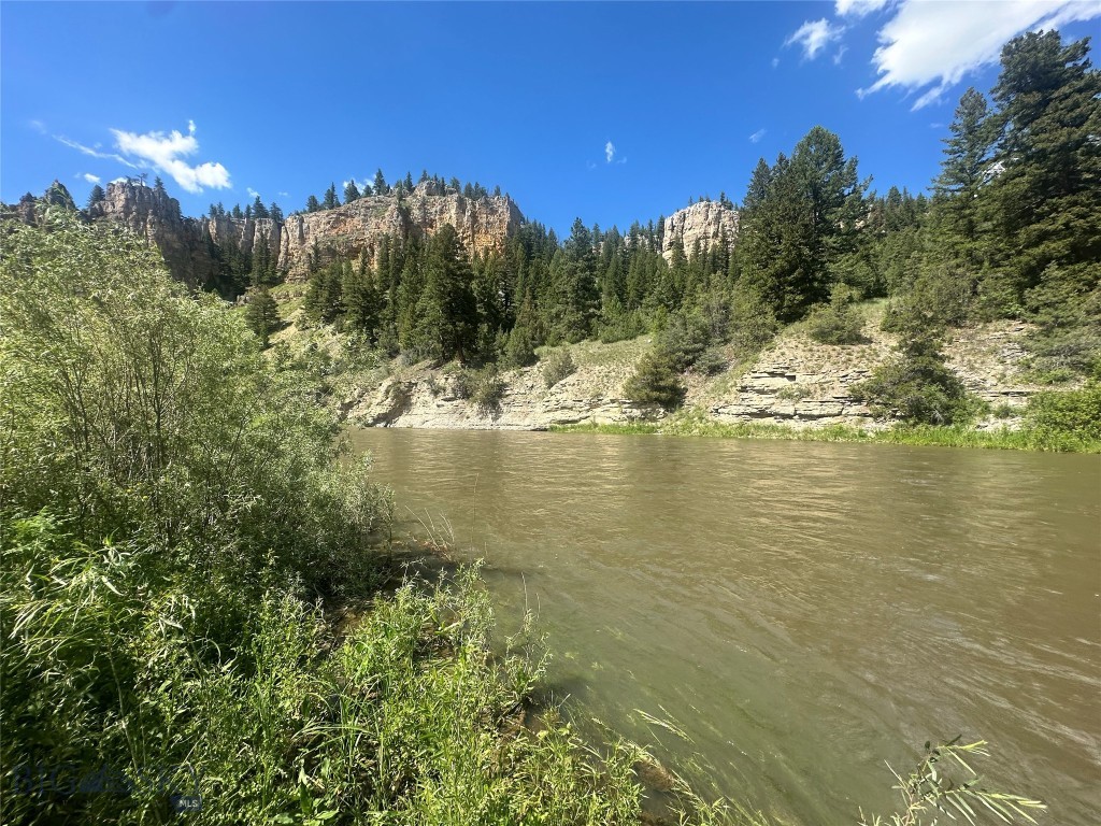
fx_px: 445
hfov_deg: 102.1
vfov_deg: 85.7
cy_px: 413
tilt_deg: +1.0
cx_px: 550
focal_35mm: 14
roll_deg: -0.1
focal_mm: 2.22
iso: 50
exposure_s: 1/1304
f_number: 2.2
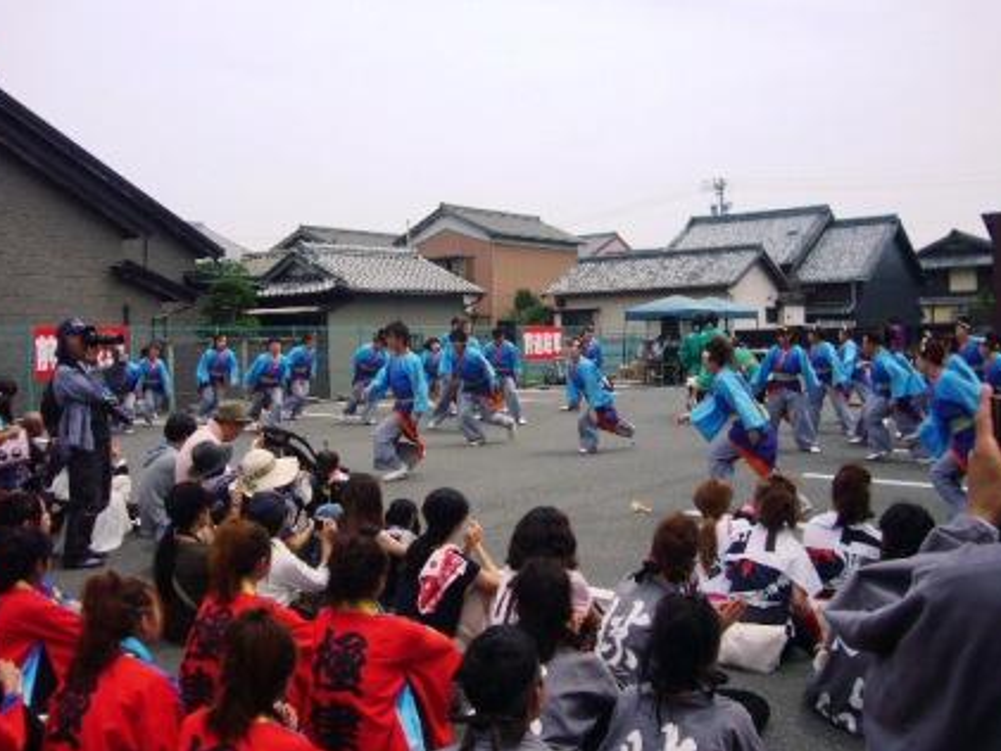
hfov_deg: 55.3
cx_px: 502
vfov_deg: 43.0
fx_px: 955
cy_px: 392
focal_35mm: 33
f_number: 5.6
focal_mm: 4.6
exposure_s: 1/400
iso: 80
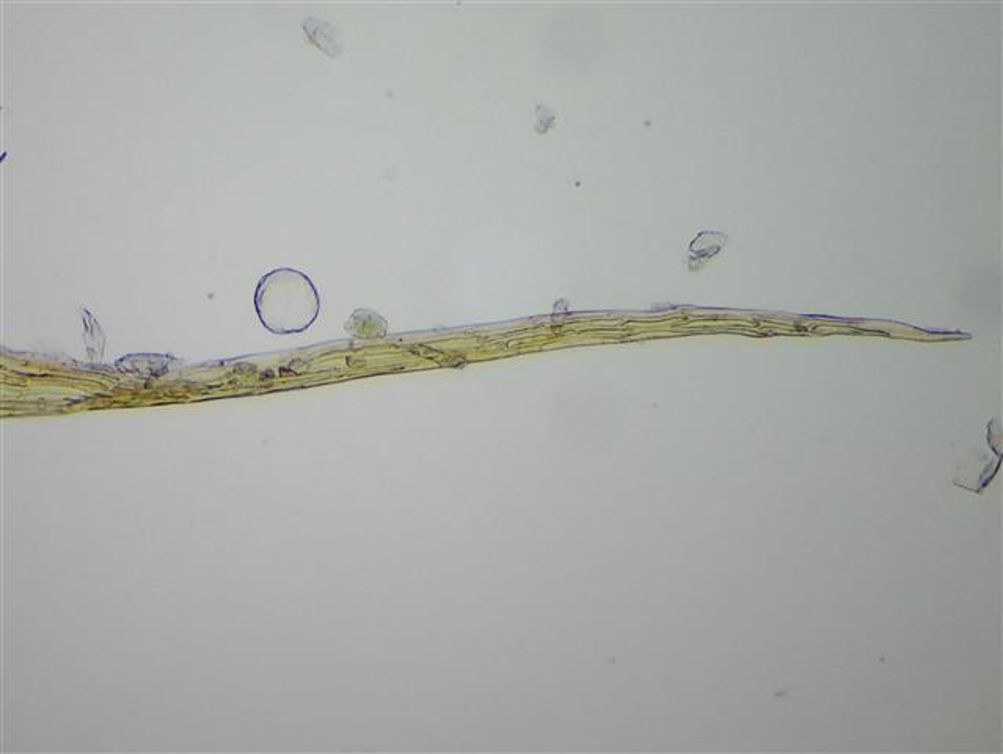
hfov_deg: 26.3
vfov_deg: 19.9
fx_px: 2145
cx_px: 502
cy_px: 377
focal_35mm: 74
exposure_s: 1/160
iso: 160
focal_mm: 13.47
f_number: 4.2
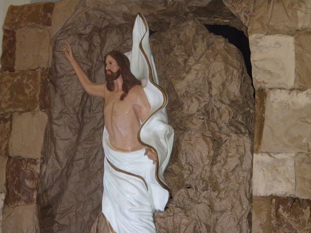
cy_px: 116
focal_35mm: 79
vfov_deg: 18.7
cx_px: 156
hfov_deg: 24.7
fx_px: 710
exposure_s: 1/60
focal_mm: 14.11
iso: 500
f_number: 5
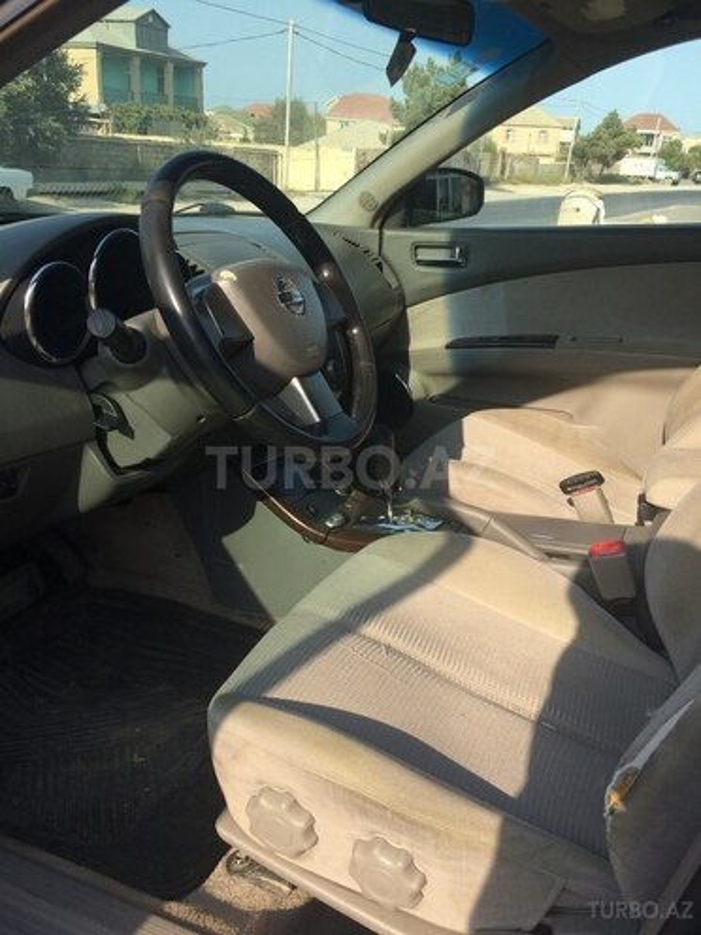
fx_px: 783
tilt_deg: -23.4
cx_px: 350
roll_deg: -1.7
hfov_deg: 48.2
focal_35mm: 29
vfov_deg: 61.7
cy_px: 468
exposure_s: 1/855
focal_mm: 4.15
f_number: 2.2
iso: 32
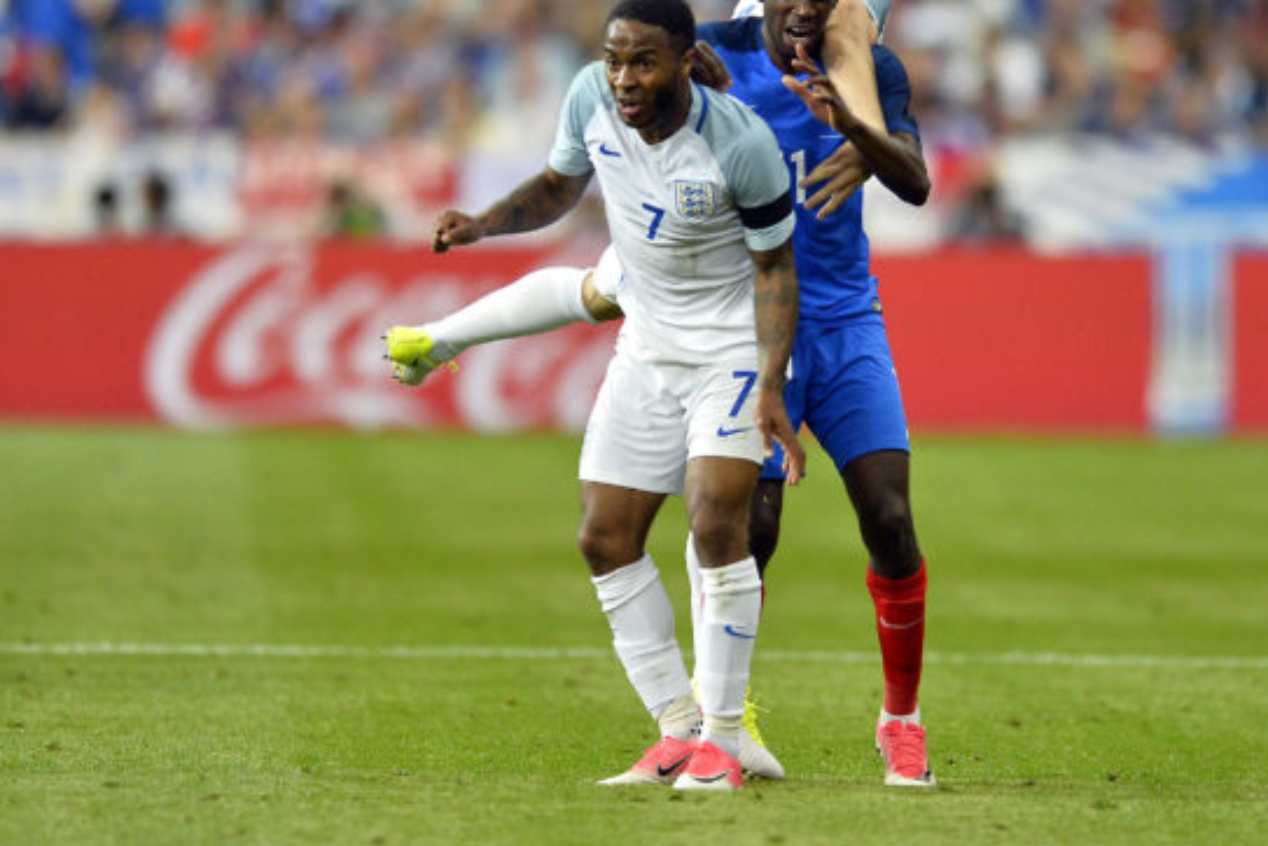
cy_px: 303
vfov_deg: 2.5
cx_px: 771
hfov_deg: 3.7
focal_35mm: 552
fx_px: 19441
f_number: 3.2
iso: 4000
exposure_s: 1/2000
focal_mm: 400
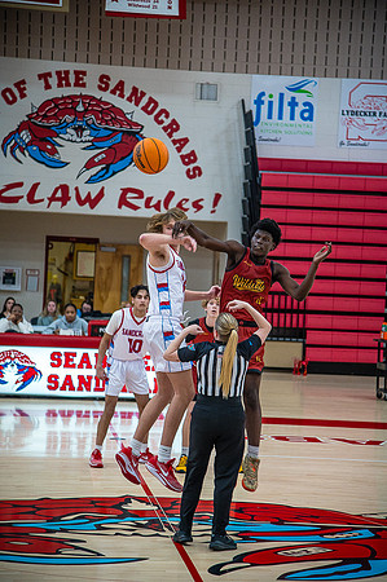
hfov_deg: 13.9
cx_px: 194
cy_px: 291
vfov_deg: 20.8
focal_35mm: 98
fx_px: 1584
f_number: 4
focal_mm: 98
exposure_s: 1/320
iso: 2000
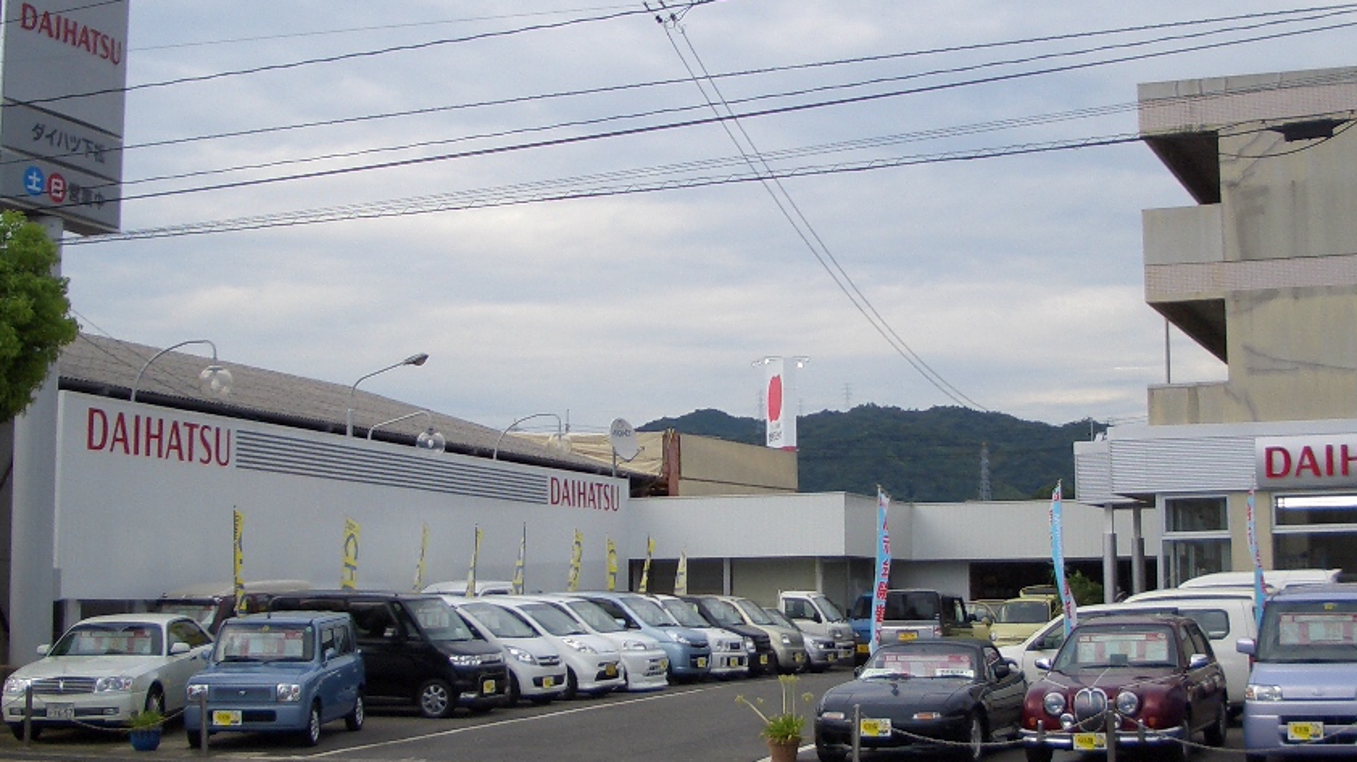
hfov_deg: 36.0
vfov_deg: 20.7
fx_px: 2086
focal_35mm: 58
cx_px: 770
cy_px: 353
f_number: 2.6
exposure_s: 1/400
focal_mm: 5.8
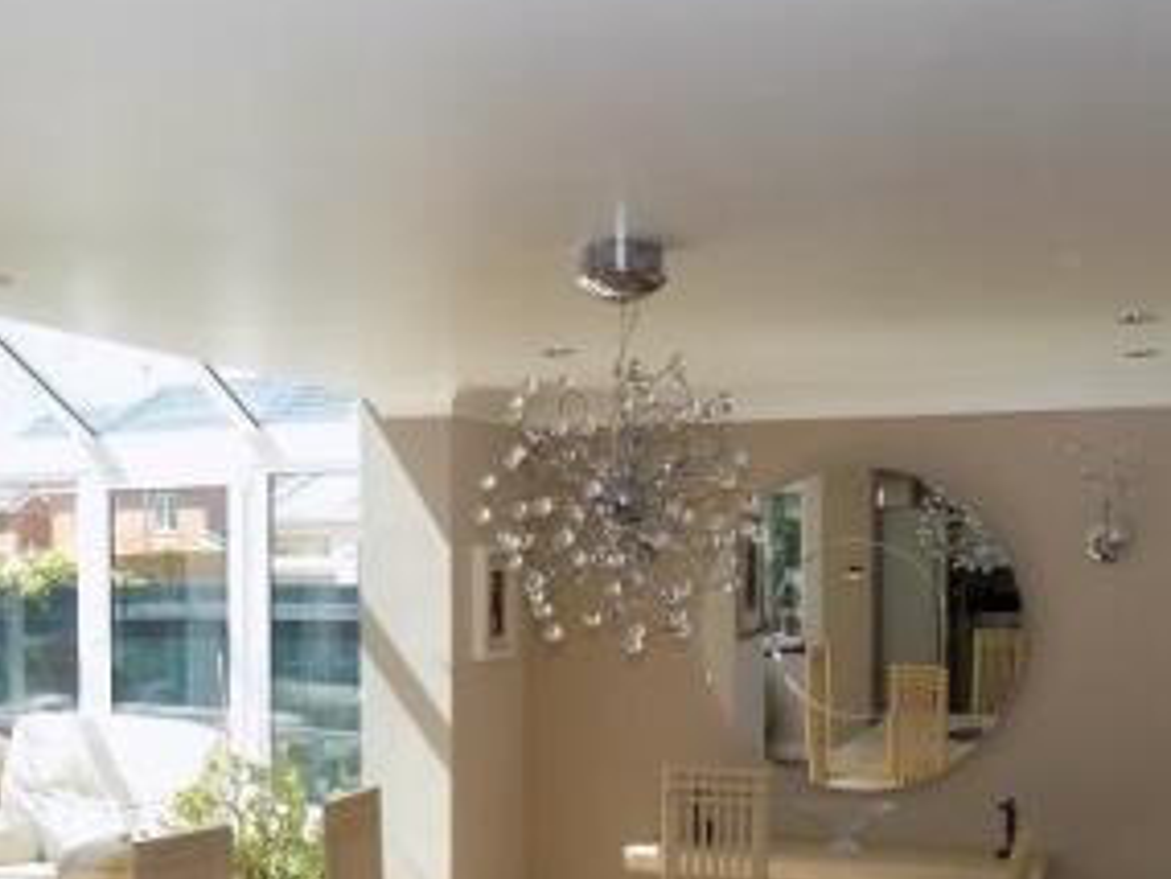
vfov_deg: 30.2
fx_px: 1591
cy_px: 704
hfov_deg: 40.1
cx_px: 438
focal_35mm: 47
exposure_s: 1/160
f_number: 3.1
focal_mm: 4
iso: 80
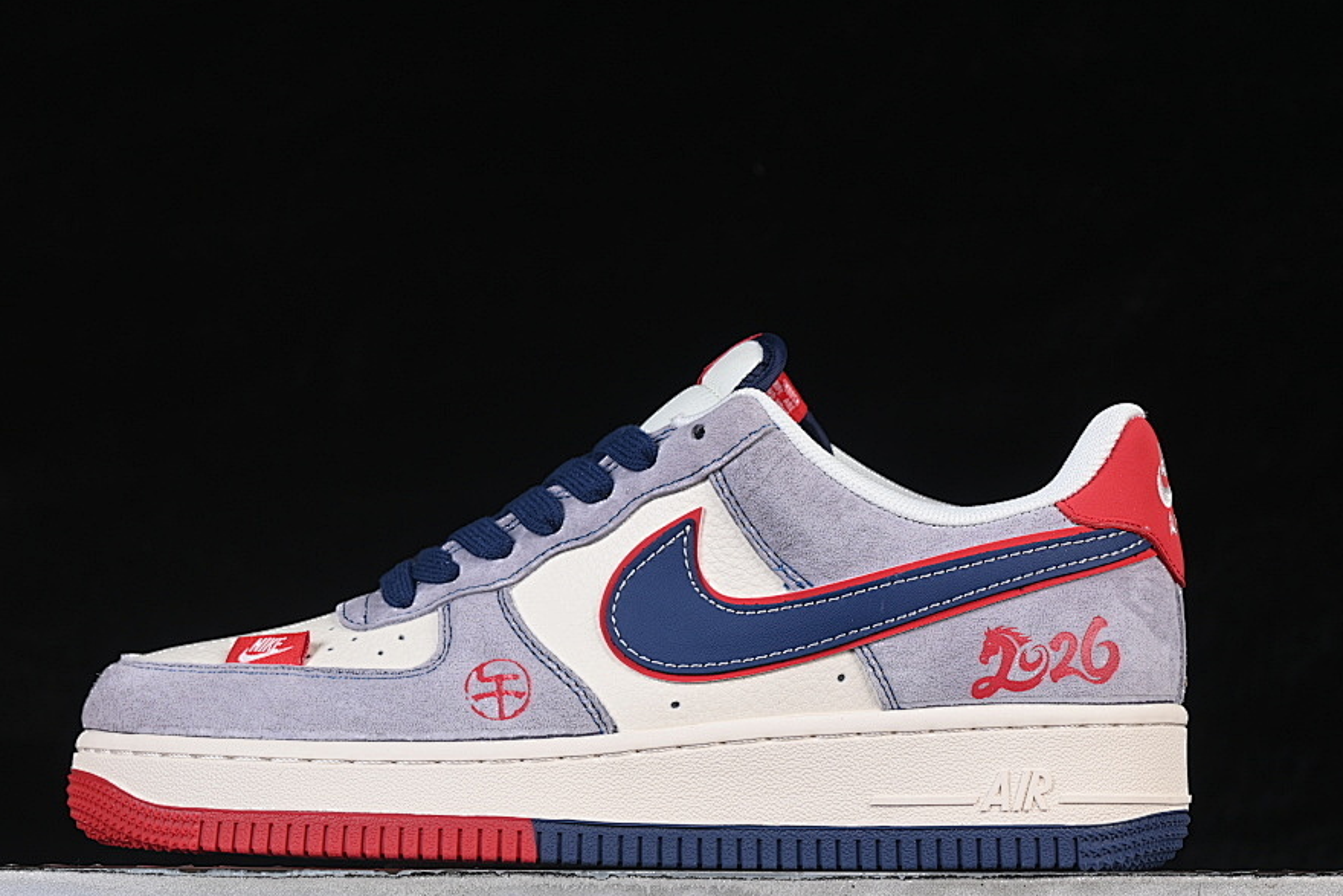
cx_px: 652
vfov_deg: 14.9
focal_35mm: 92
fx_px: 3432
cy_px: 527
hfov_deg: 22.1
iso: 160
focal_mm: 50
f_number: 8
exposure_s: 1/80
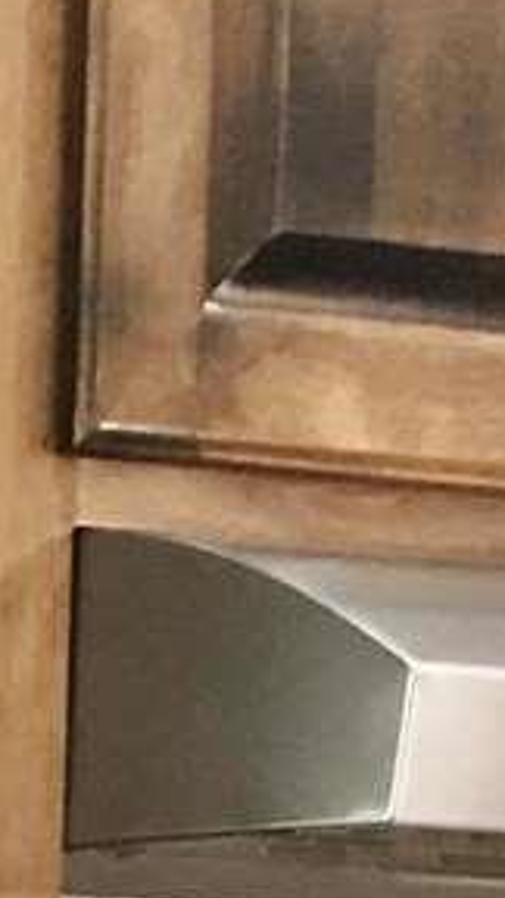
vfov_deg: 8.6
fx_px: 5356
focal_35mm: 225
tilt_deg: -8.6
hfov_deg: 5.3
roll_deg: -1.9
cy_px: 2304
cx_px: -277
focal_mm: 4.15
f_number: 2.2
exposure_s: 1/10
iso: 80
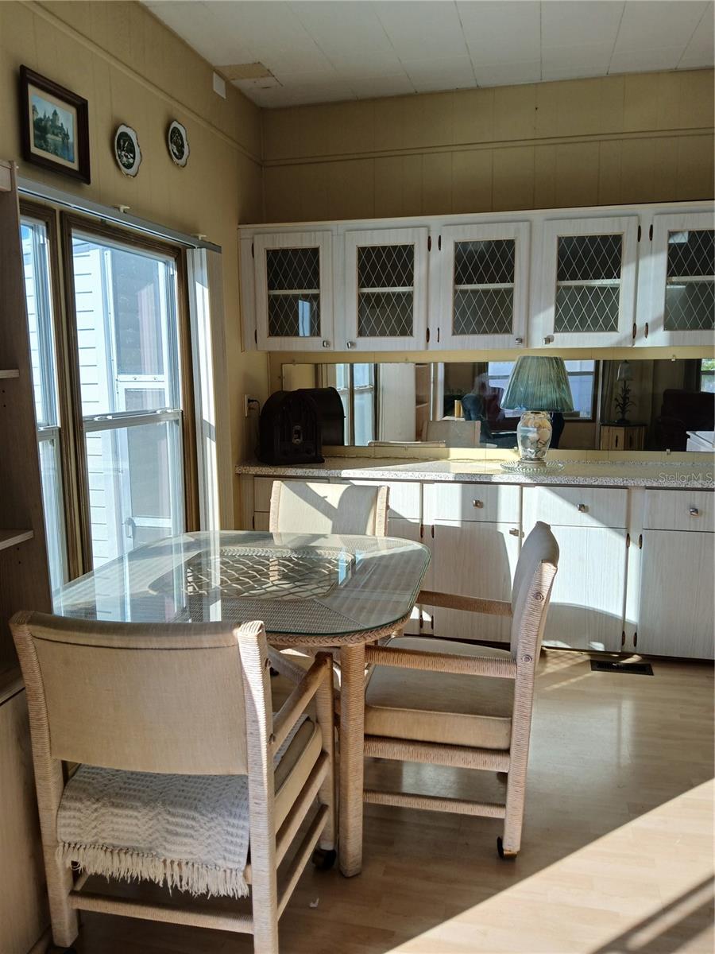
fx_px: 716
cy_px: 477
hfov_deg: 53.1
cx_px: 358
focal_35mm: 26
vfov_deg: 67.3
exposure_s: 1/192
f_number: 1.8
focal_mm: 3.98
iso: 20
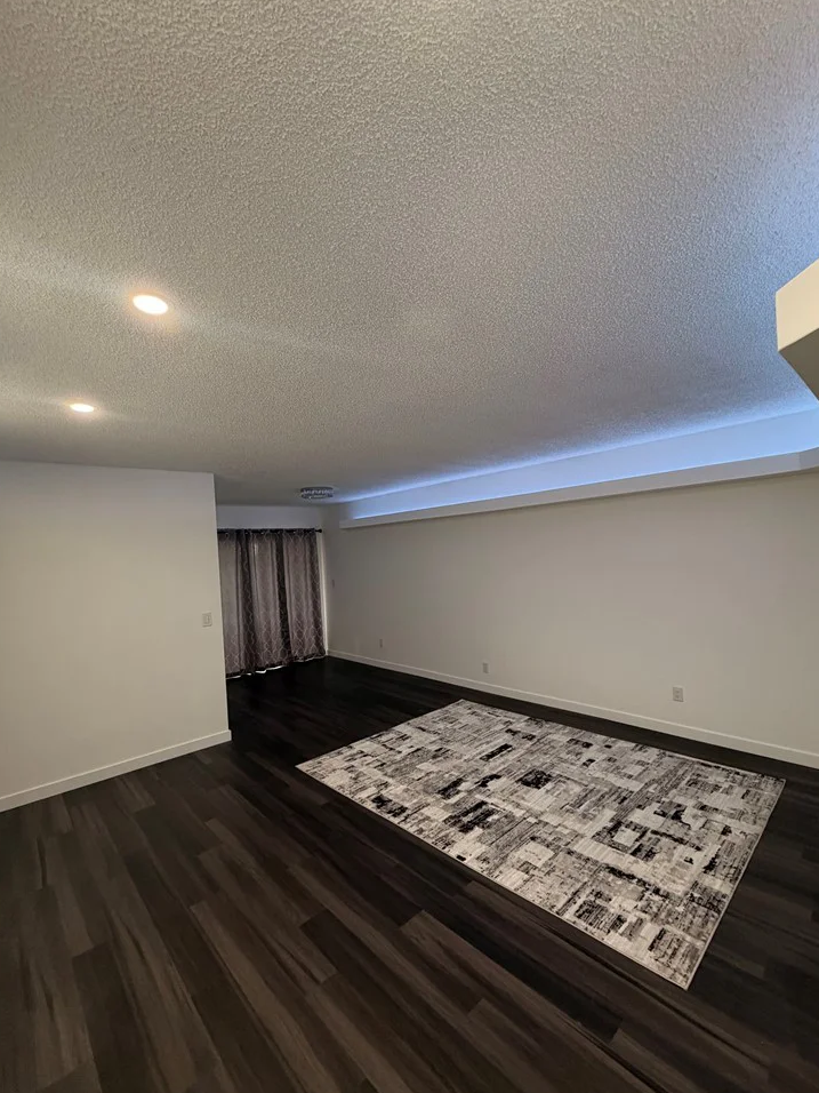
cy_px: 561
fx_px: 473
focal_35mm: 15
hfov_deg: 81.7
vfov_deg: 98.1
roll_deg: +3.3
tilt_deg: -0.6
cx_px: 421
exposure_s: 1/60
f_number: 2.2
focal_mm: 2.22
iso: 250
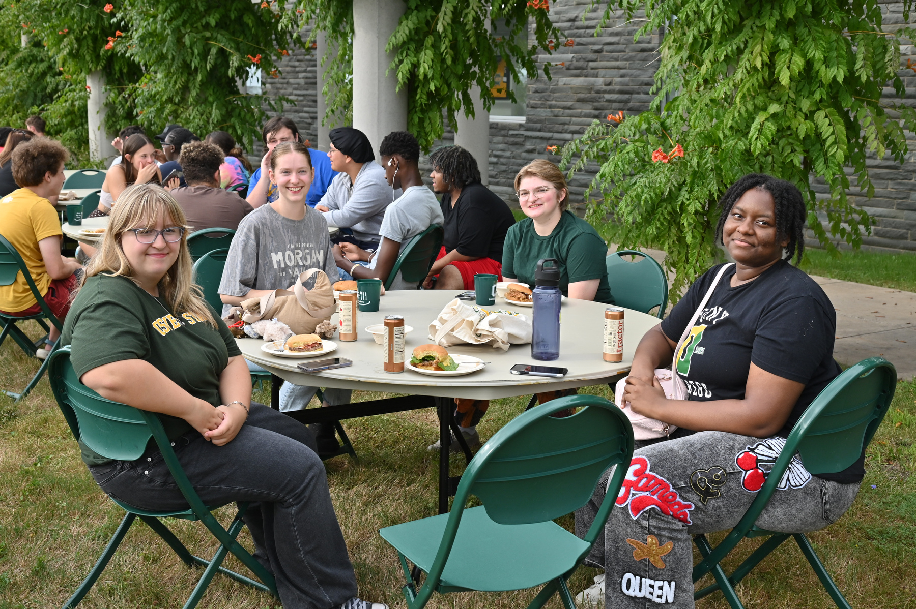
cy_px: 304
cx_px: 458
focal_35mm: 44
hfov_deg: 44.5
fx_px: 1119
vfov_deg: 30.5
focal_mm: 44
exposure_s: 1/400
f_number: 8
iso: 400
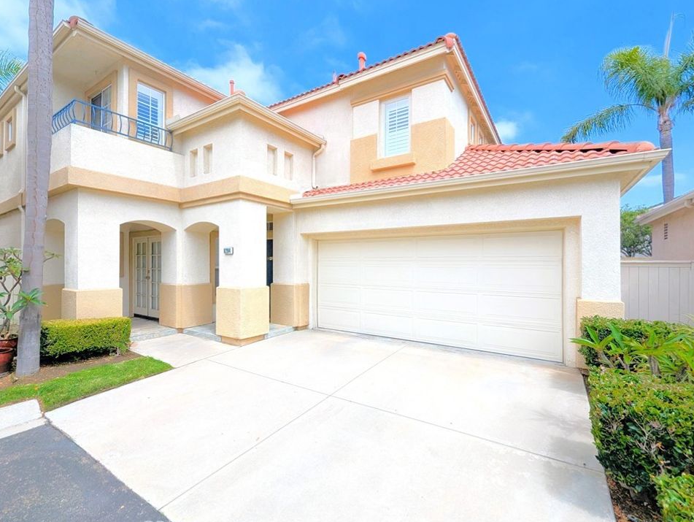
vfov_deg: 85.8
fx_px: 281
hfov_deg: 101.9
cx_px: 327
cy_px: 256
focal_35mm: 14
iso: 49
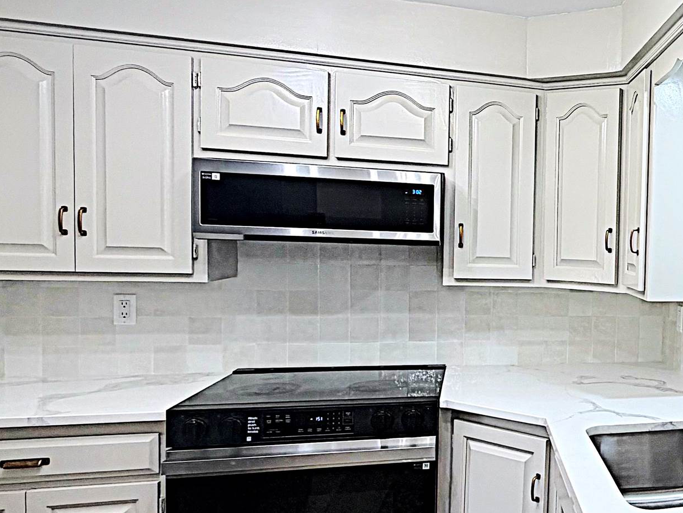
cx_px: 726
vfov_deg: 40.7
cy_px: 274
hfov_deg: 42.9
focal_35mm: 35
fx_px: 691
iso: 125
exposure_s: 1/120
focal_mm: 2.22
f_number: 2.2
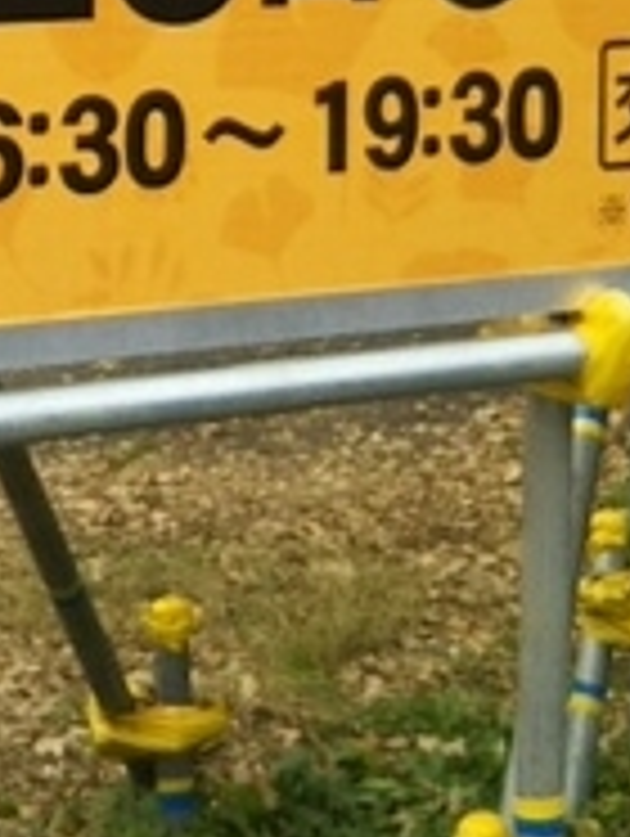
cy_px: -135
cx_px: -54
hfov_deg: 11.4
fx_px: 3123
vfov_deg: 14.8
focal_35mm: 129
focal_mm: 4
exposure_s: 1/206
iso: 25
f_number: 2.2
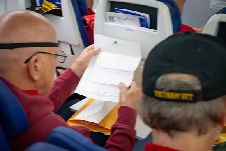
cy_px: 76
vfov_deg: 28.6
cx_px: 113
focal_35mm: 47
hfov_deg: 41.9
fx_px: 295
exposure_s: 1/60
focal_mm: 47
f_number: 6.3
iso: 6400
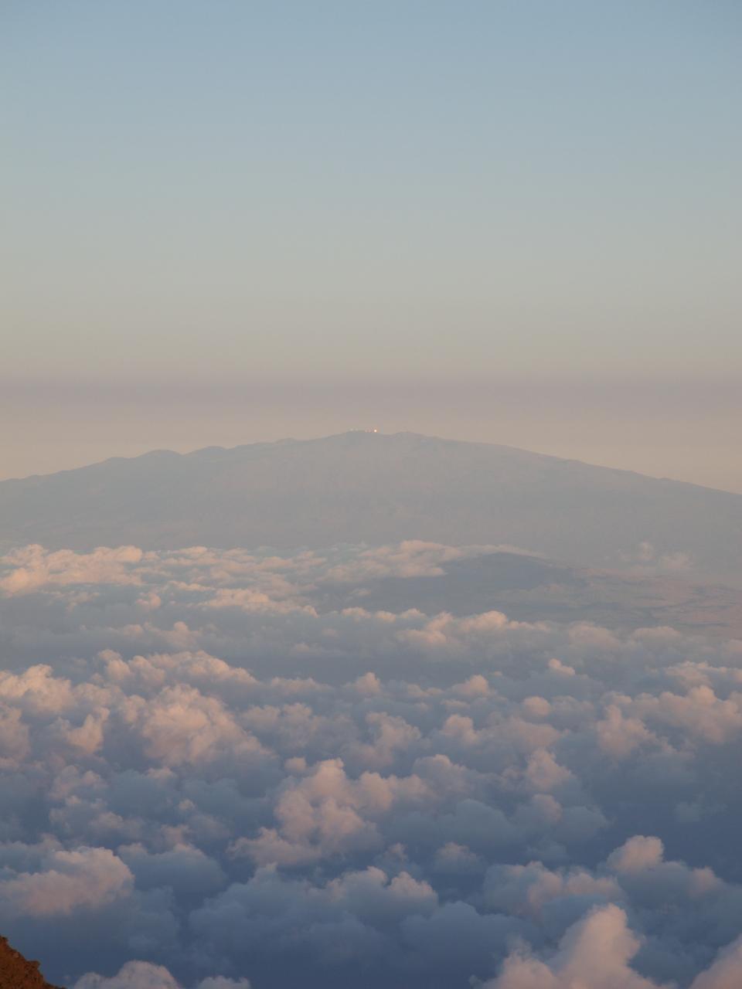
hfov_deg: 7.4
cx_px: 371
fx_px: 5716
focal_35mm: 200
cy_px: 494
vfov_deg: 9.9
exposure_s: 1/173
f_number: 5.6
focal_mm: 42.6
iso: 100
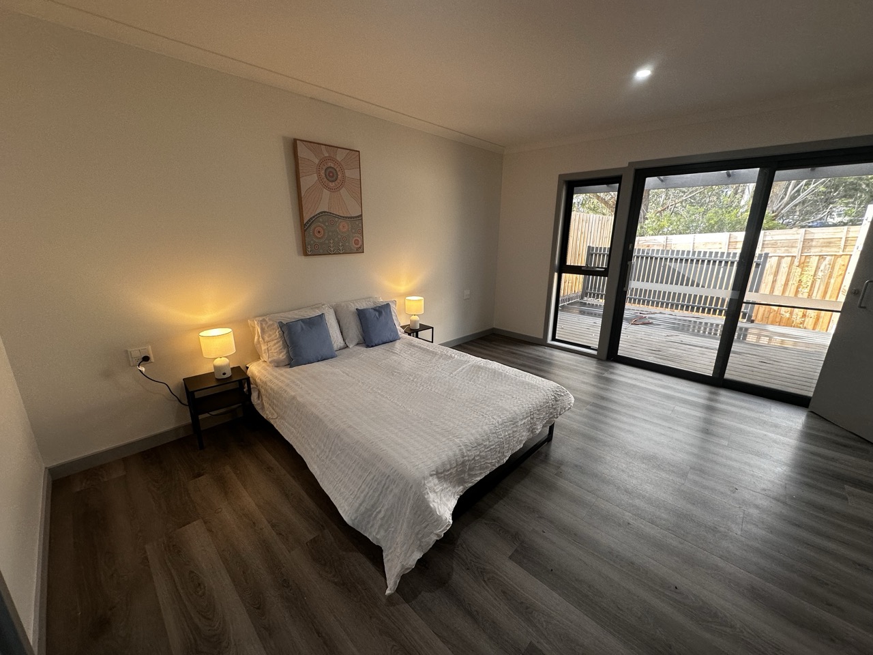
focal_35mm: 14
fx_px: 353
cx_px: 436
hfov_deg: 102.1
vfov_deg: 85.7
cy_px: 328
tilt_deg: -14.7
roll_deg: -0.6
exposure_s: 1/100
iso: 80
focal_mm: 2.22
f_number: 2.2
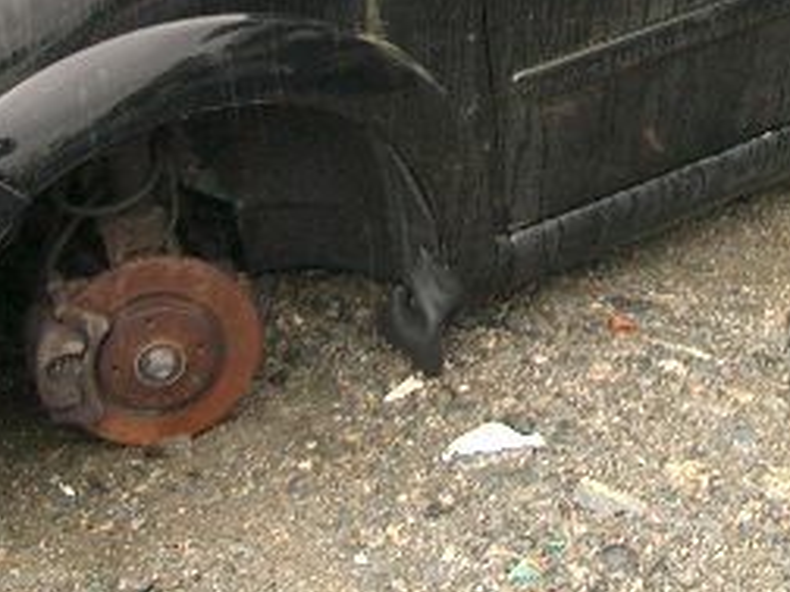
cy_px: -56
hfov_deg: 21.8
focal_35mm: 89
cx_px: 589
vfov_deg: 16.1
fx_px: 2031
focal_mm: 5.8
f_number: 2.6
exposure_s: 1/60
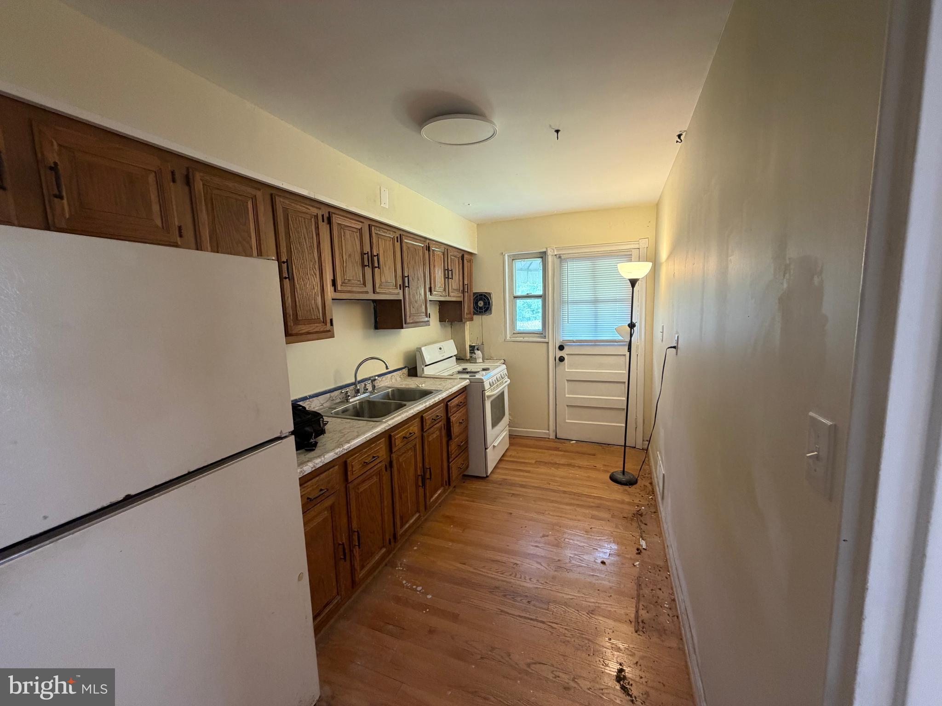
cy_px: 353
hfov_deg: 102.1
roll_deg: +2.7
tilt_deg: -7.1
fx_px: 381
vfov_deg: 85.7
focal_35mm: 14
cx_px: 471
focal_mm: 2.22
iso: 250
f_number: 2.2
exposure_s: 1/60
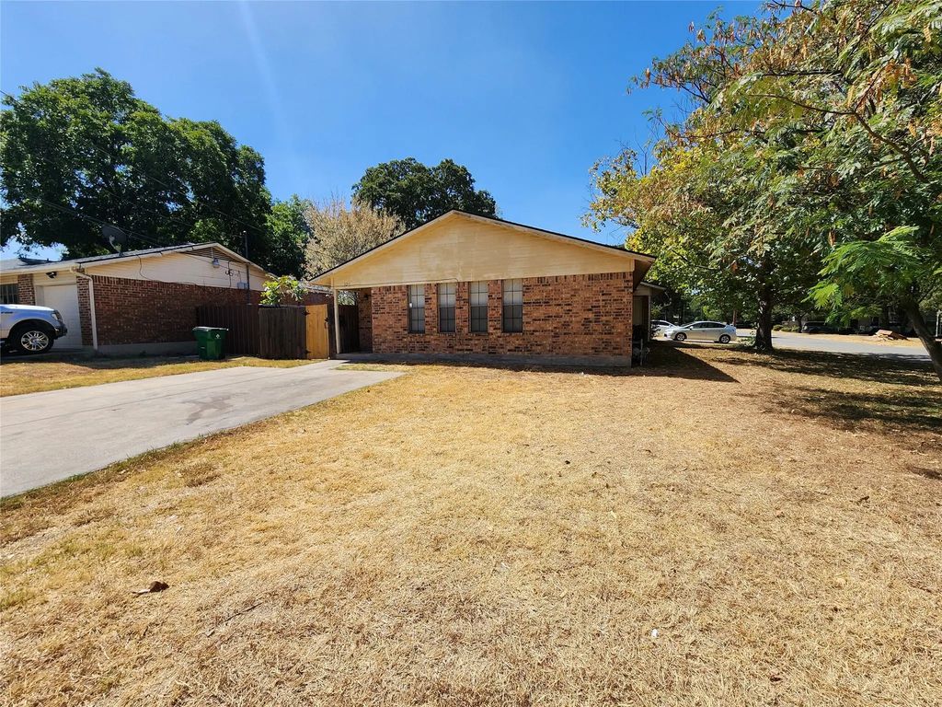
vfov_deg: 89.9
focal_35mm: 13
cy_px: 354
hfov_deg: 106.2
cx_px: 471
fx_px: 354
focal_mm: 2.2
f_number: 2.2
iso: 50
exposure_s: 1/2140
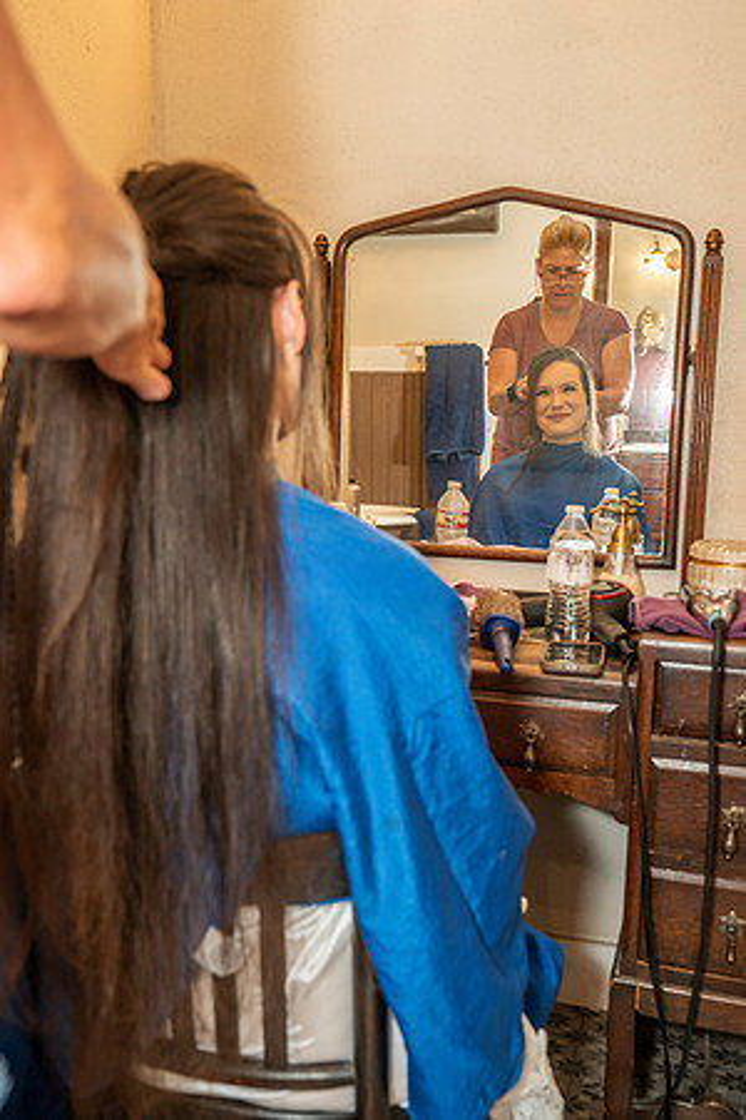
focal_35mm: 37
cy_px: 560
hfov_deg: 35.9
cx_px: 373
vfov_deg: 51.9
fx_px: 1150
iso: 2000
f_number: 4.5
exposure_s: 1/100
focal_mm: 37
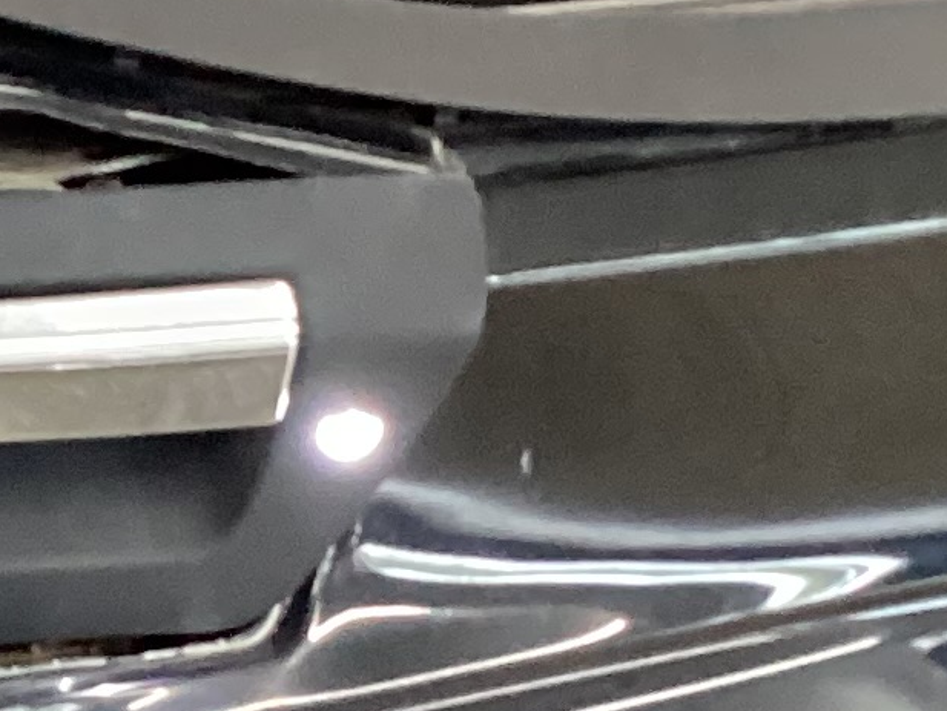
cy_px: 812
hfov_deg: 11.5
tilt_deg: -19.8
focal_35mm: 164
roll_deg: -0.9
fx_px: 4487
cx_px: -494
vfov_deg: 9.0
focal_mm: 3.3
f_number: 2.4
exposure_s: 1/30
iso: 320
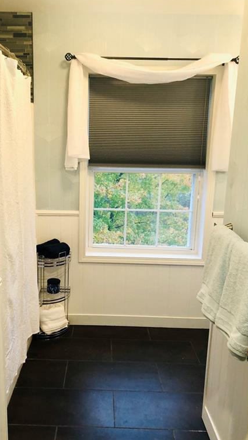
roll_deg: -1.4
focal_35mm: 31
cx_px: 88
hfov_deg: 37.5
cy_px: 219
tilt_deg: -10.9
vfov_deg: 62.6
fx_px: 363
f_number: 1.8
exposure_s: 1/15
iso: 40
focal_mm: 3.99
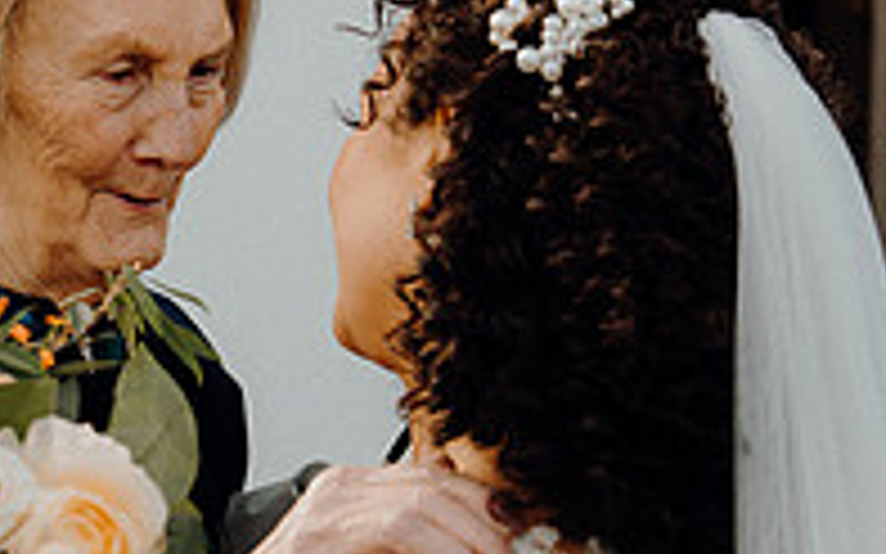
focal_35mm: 153
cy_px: 534
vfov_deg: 8.5
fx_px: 3693
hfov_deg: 13.5
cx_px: 31
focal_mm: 51
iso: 125
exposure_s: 1/500
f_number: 3.5
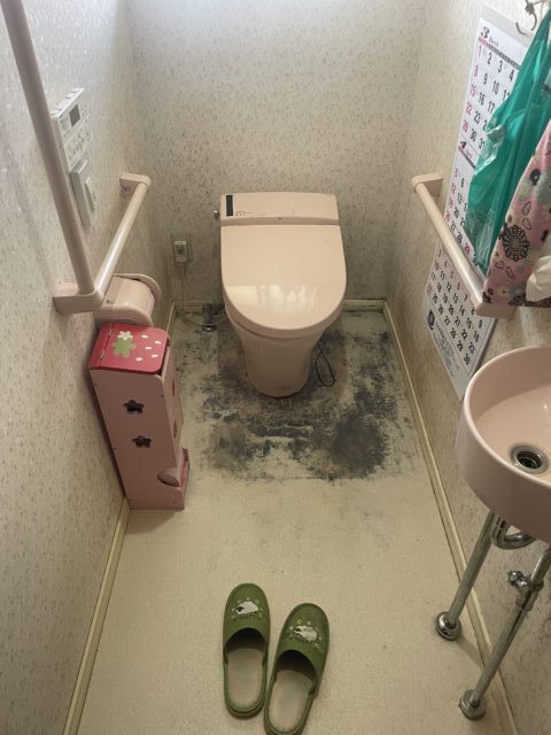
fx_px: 552
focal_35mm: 26
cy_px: 368
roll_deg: +0.7
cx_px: 276
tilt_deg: -38.9
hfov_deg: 53.1
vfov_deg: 67.3
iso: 125
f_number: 1.6
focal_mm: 4.2
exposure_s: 1/73
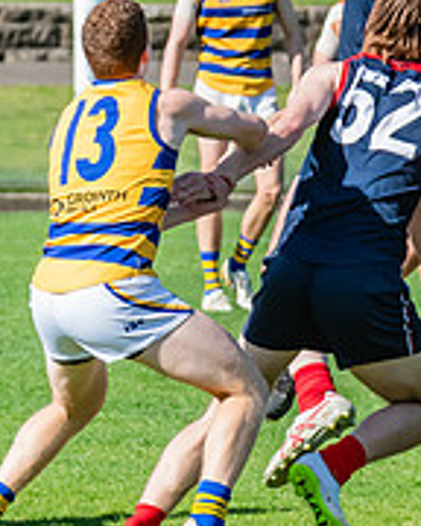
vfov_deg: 2.3
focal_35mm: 830
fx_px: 12927
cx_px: 498
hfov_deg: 1.9
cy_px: 40
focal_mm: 170
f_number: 8
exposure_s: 1/1600
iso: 800
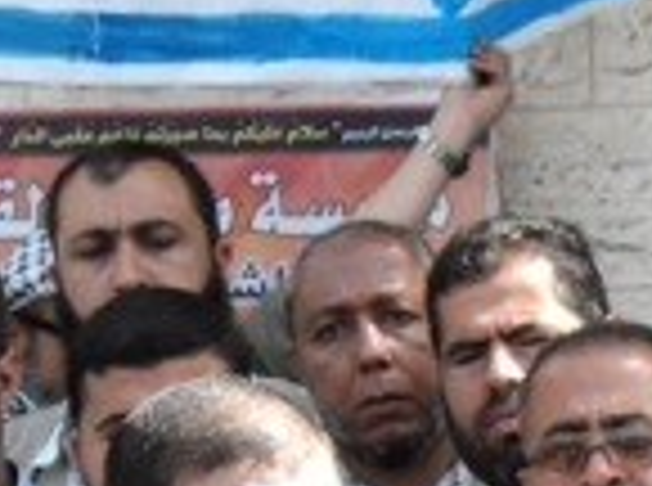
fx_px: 4923
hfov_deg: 7.4
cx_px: 1061
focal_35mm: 262
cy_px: 612
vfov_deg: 5.6
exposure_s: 1/122
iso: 80
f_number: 3.9
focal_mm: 13.2
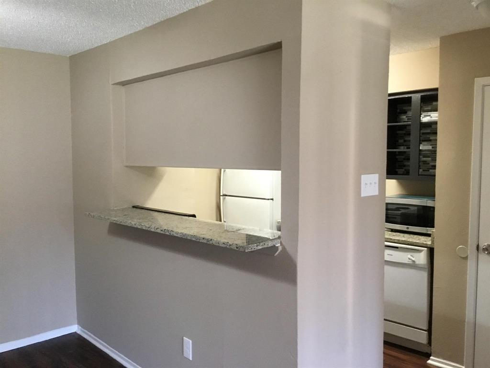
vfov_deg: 45.4
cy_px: 184
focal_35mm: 31
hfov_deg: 58.4
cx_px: 245
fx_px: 439
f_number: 2.4
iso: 200
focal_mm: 3.3
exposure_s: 1/30
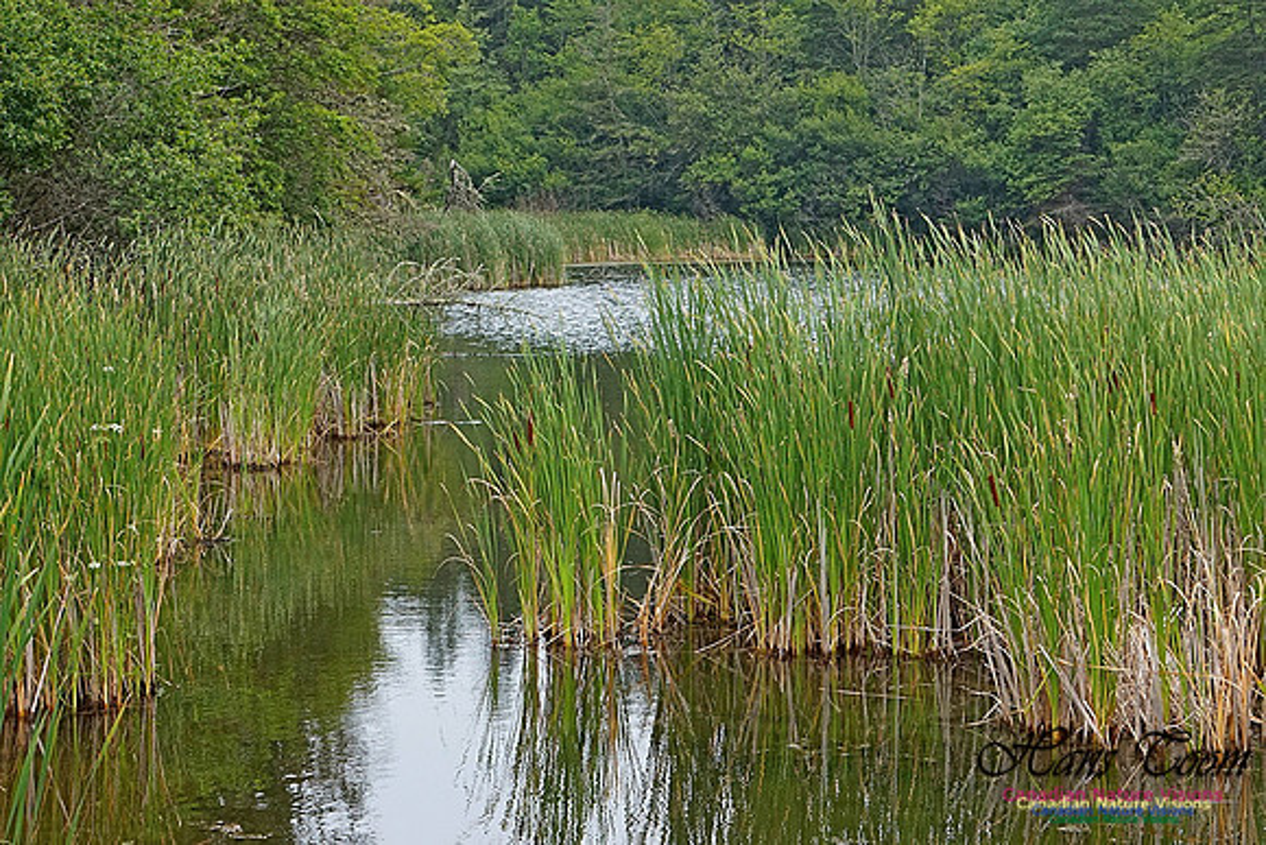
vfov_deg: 16.6
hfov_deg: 24.6
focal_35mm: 82
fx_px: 2902
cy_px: 422
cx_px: 633
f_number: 11
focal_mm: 55
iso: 1000
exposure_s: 1/200
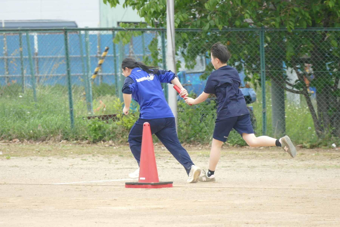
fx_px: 3777
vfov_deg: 3.4
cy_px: 114
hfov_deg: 5.2
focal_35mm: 400
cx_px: 170
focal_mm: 145.95
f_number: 4
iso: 250
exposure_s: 1/500
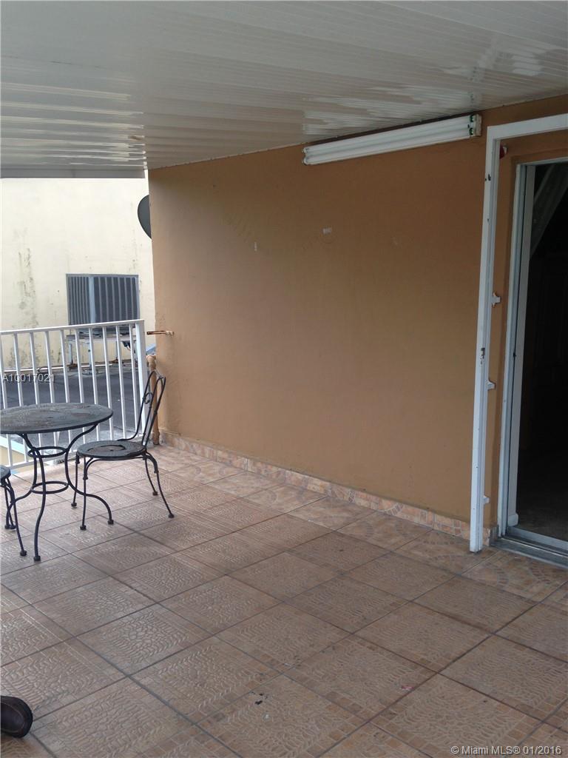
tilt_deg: -9.7
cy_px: 379
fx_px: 722
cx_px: 284
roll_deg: -1.1
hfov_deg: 42.9
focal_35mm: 33
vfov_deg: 55.4
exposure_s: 1/343
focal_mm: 4.12
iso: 50
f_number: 2.4
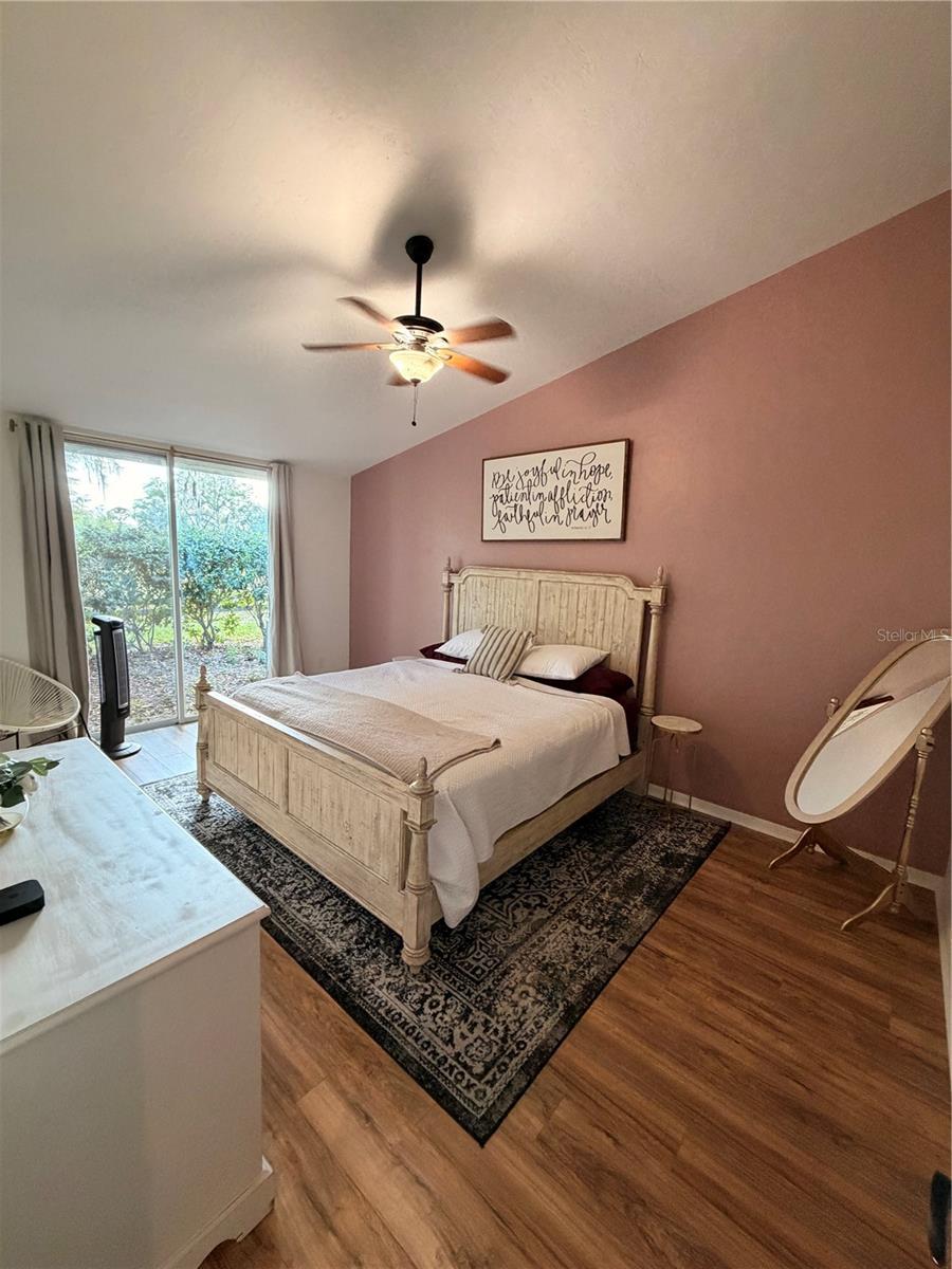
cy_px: 634
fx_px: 513
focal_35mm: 14
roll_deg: -2.8
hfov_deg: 85.7
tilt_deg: -8.3
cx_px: 476
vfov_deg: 102.1
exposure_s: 1/60
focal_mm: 2.22
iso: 320
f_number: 2.2
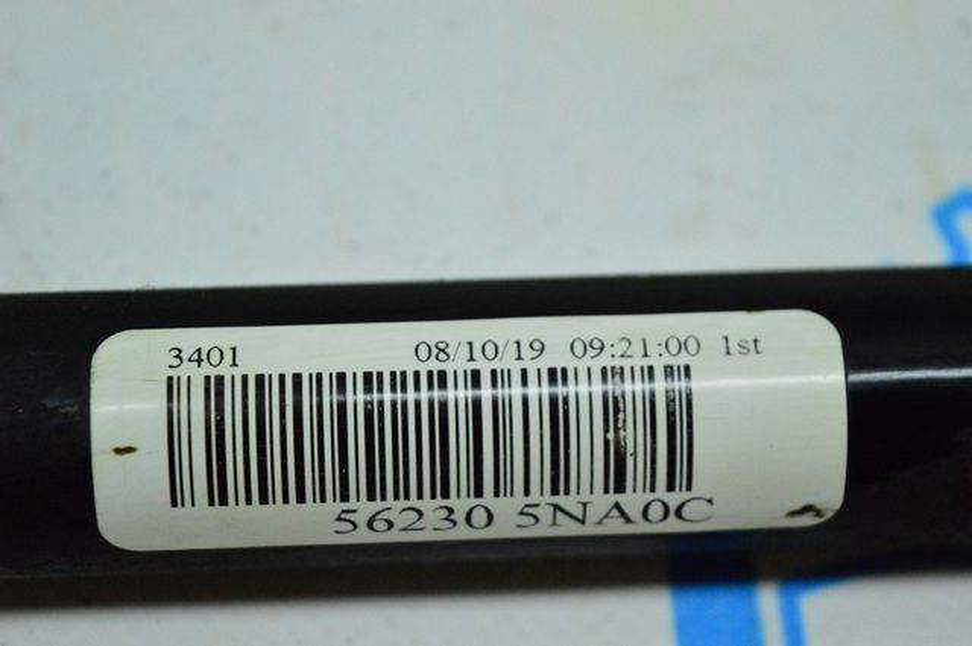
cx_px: 486
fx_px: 2225
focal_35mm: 82
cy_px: 323
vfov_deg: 16.5
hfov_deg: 24.6
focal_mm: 55
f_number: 6.3
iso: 6400
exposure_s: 1/640
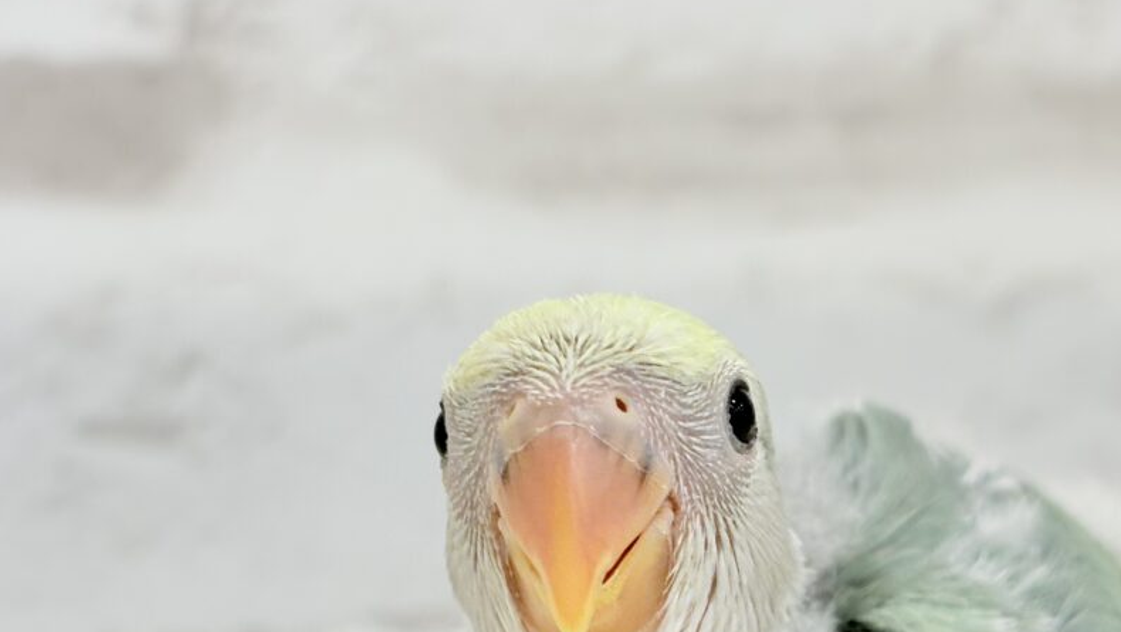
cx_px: 612
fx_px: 2557
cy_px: 533
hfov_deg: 24.7
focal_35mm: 86
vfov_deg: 14.0
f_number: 1.6
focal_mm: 5.96
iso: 64
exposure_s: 1/100
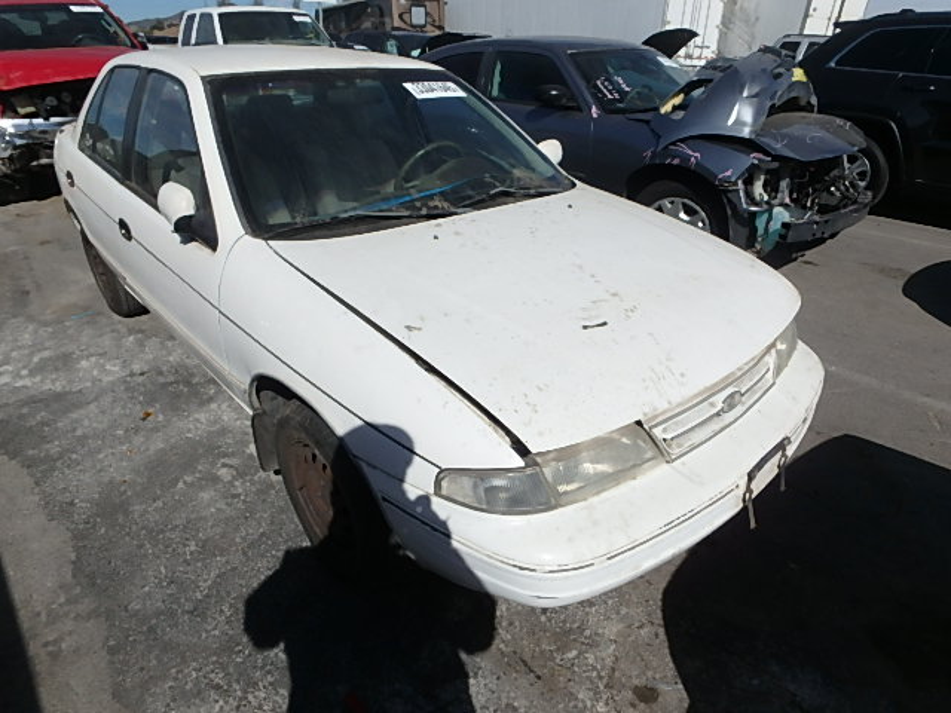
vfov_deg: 63.4
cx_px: 476
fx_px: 577
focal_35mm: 21
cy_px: 356
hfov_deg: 79.0
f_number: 6
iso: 125
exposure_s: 1/1000
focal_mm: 3.7
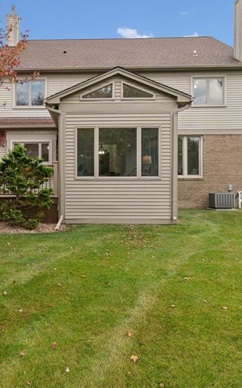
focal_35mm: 27
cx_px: 70
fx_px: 285
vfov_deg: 68.2
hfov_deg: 44.9
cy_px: 173
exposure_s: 1/60
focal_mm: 10
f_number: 8
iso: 100
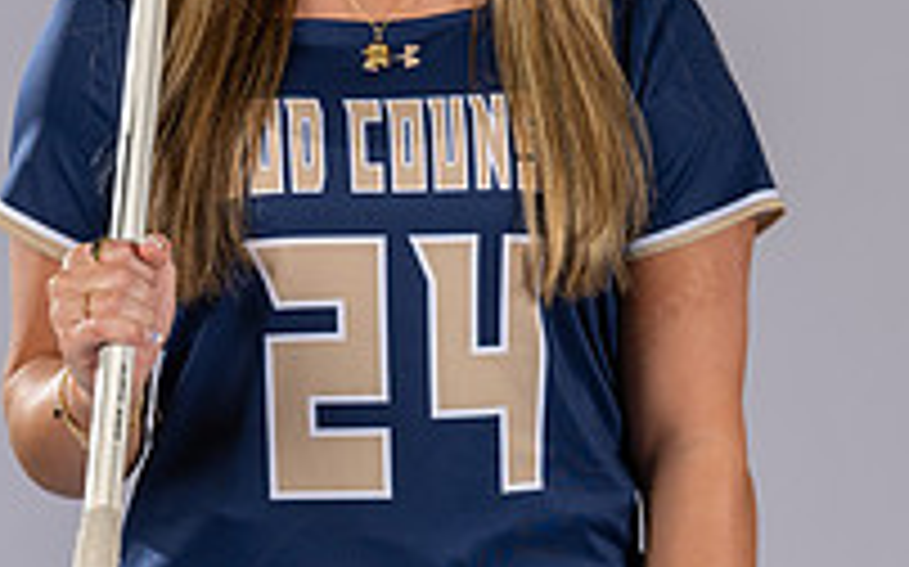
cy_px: 303
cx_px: 514
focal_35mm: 347
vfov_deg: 3.8
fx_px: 8592
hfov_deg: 6.1
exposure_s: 1/200
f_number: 6.3
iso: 250
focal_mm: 93
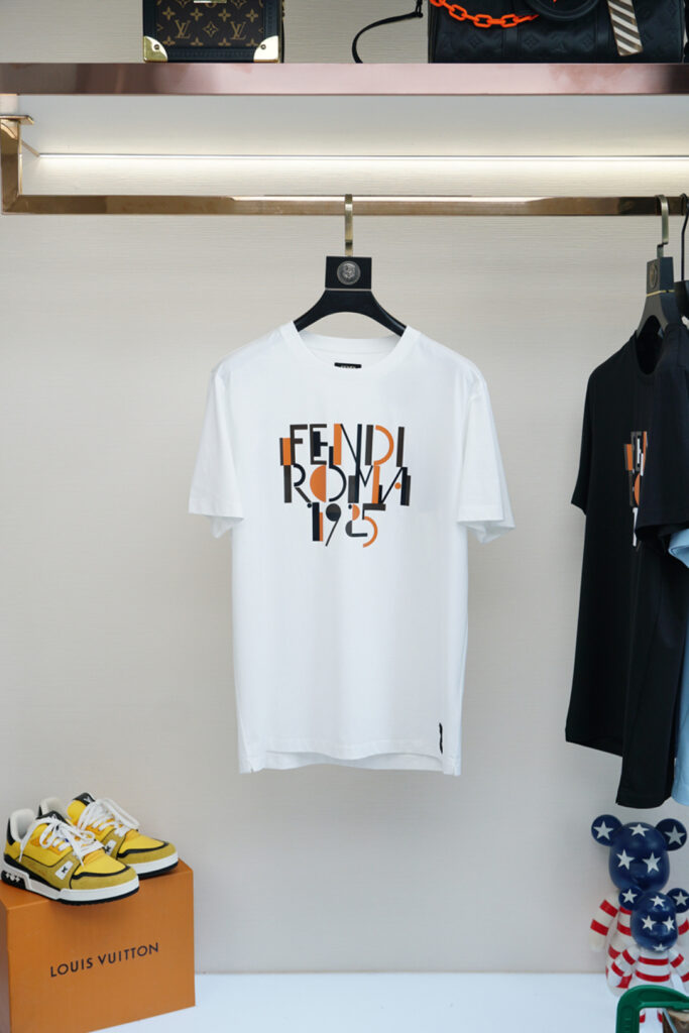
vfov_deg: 46.4
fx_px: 1205
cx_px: 344
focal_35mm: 42
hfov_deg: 31.9
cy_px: 516
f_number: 4
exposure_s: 1/250
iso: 250
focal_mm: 28
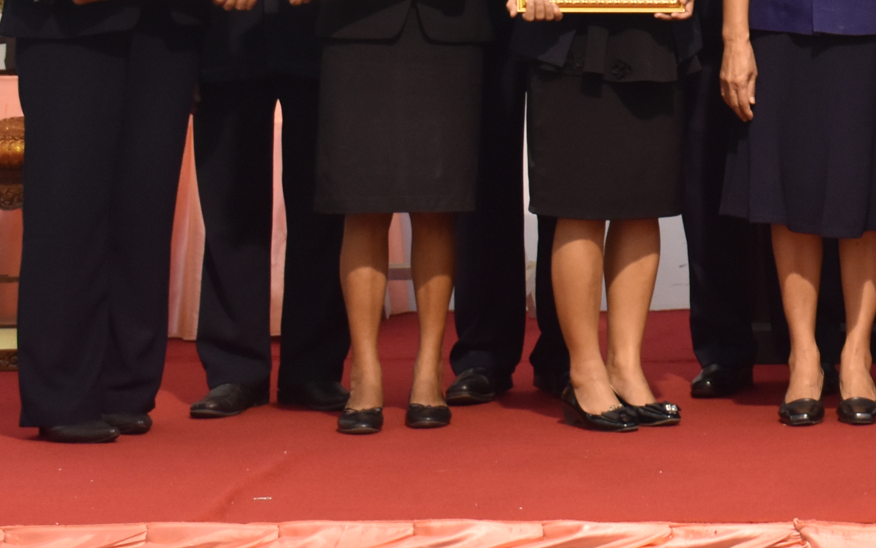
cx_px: 1150
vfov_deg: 11.8
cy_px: -155
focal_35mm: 108
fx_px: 2579
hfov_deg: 18.0
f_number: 3.8
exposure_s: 1/60
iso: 800
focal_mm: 24
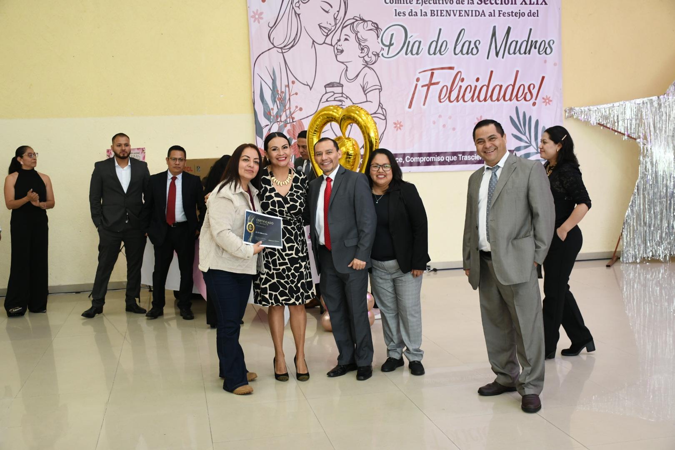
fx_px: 750
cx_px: 338
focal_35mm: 40
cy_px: 225
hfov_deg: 48.5
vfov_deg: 33.4
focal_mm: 27
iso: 1250
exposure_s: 1/100
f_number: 4
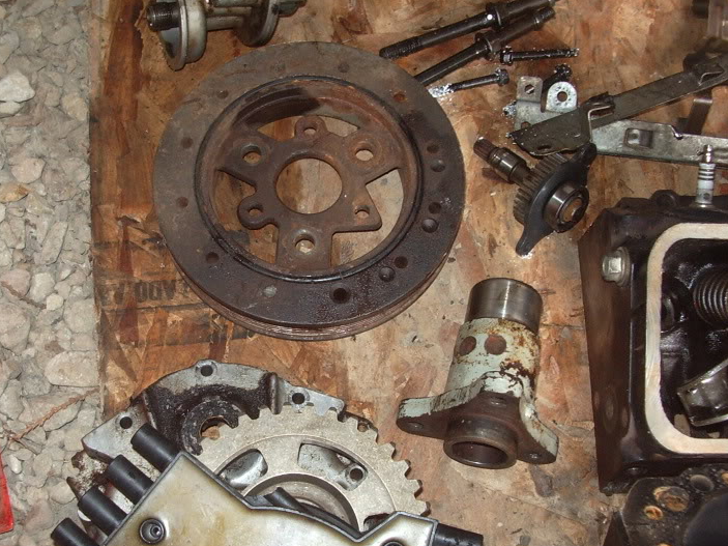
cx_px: 274
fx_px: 1072
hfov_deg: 37.3
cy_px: 280
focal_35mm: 51
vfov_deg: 28.6
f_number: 2.6
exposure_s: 1/40
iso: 100
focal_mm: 5.8
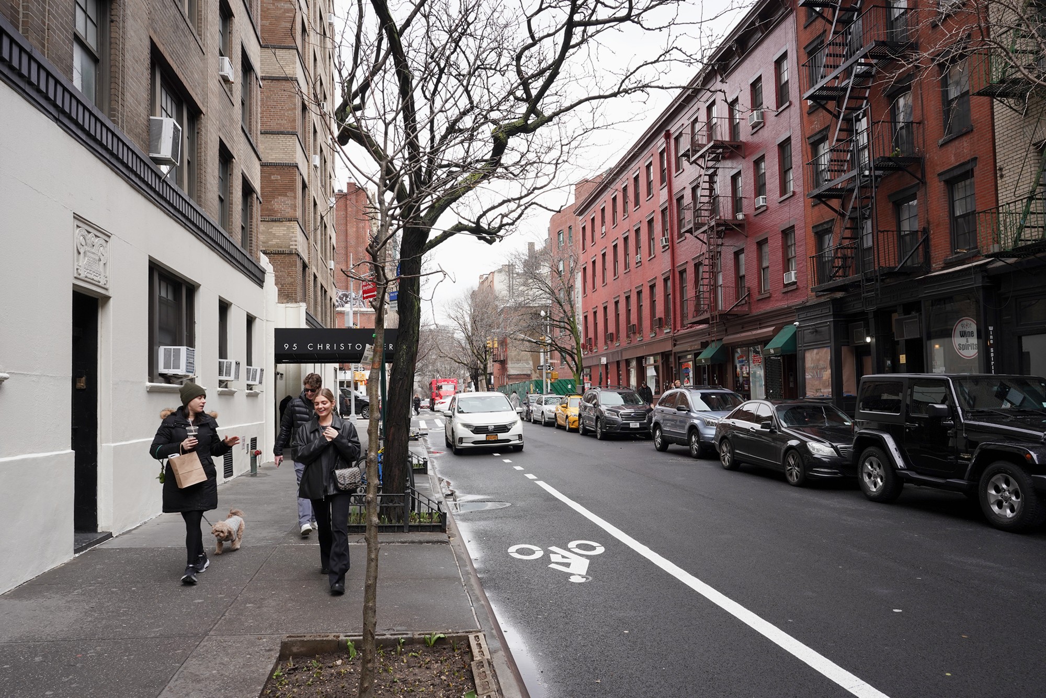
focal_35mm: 27
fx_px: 785
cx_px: 523
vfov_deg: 47.9
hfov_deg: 67.4
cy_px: 349
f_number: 10
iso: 400
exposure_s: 1/100
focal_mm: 27
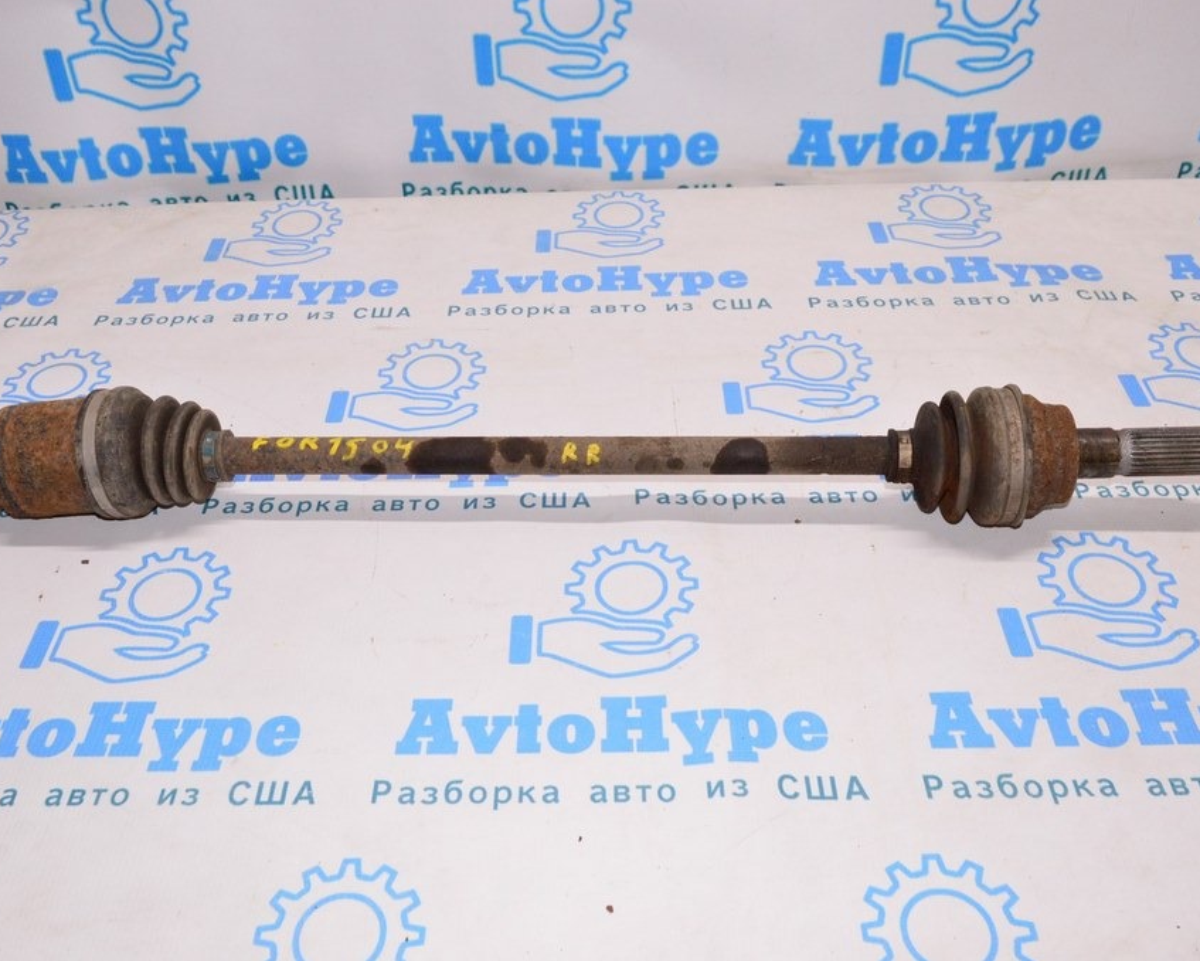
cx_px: 568
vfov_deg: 43.4
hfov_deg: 52.8
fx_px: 1208
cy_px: 481
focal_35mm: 34
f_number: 8
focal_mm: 20
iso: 1600
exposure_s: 1/80
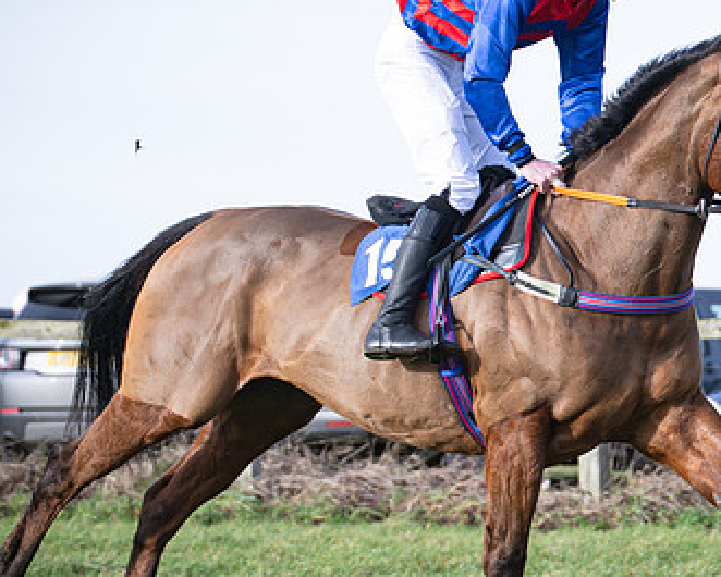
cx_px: 635
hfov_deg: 7.0
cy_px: 257
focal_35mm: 276
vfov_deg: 5.6
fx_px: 5891
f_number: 2.8
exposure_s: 1/1000
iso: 125
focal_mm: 70
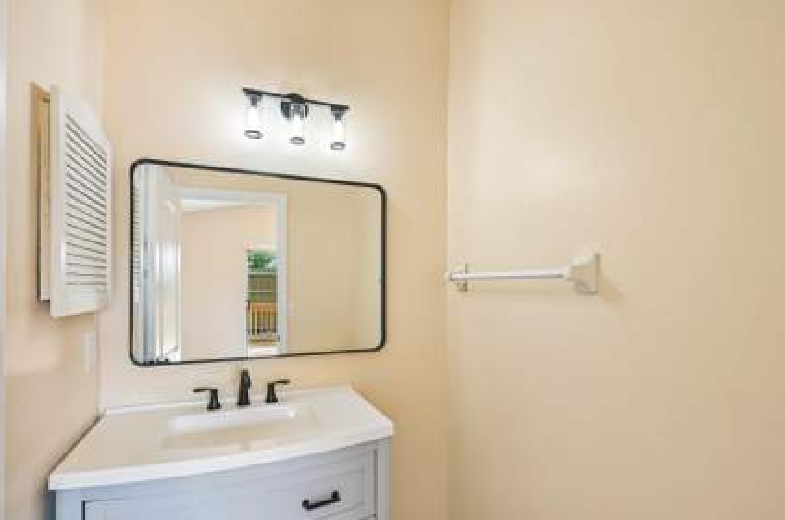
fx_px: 370
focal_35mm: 17
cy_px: 286
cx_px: 361
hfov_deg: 93.2
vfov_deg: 70.0
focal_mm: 15
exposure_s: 1/15
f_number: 8
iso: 140
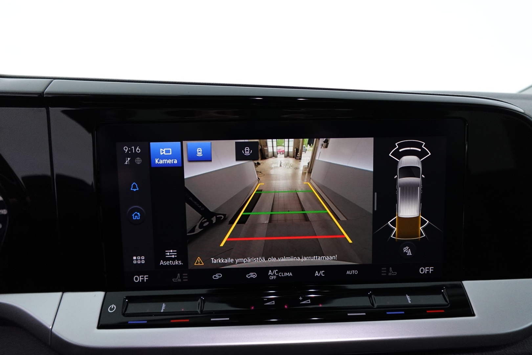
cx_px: 266
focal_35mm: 20
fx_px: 296
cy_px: 178
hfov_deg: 84.0
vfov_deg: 61.9
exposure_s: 1/80
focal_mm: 7.6
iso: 640
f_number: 2
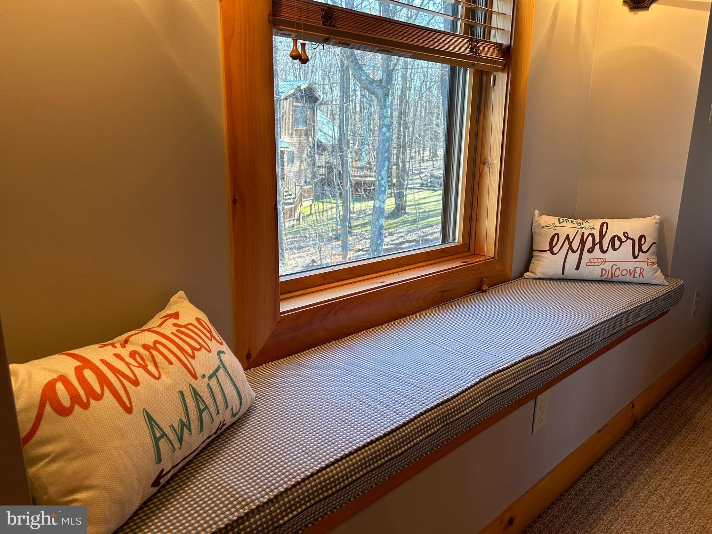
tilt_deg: -13.9
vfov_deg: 53.1
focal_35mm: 26
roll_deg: -1.1
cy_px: 267
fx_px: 535
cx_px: 356
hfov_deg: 67.3
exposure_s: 1/120
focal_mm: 5.7
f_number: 1.5
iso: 125
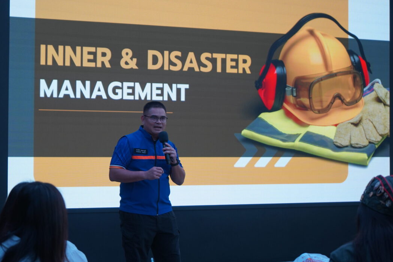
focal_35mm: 80
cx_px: 171
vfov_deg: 17.1
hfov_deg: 25.3
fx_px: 873
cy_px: 122
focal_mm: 70
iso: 1000
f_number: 5.6
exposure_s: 1/160
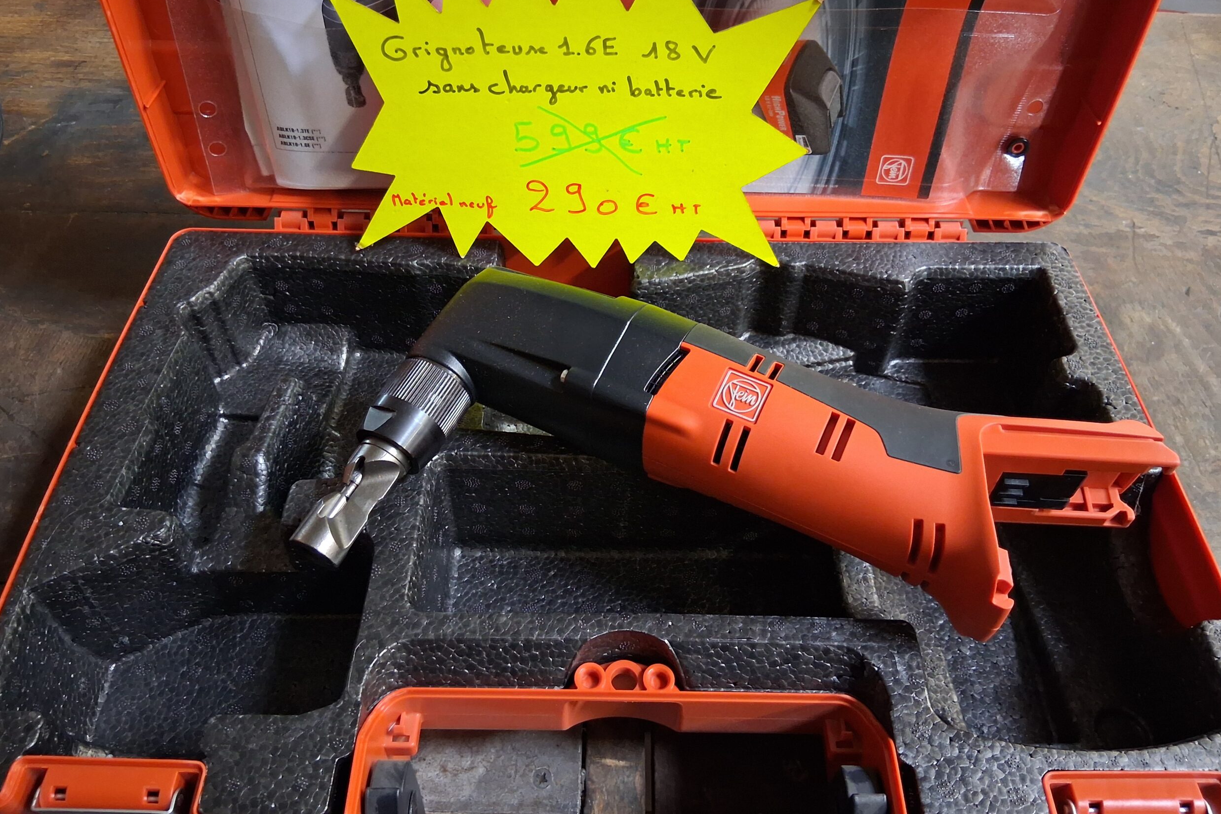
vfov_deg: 46.3
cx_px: 608
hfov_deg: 65.5
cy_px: 356
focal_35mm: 28
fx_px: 950
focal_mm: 3.98
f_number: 1.8
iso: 400
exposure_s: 1/33
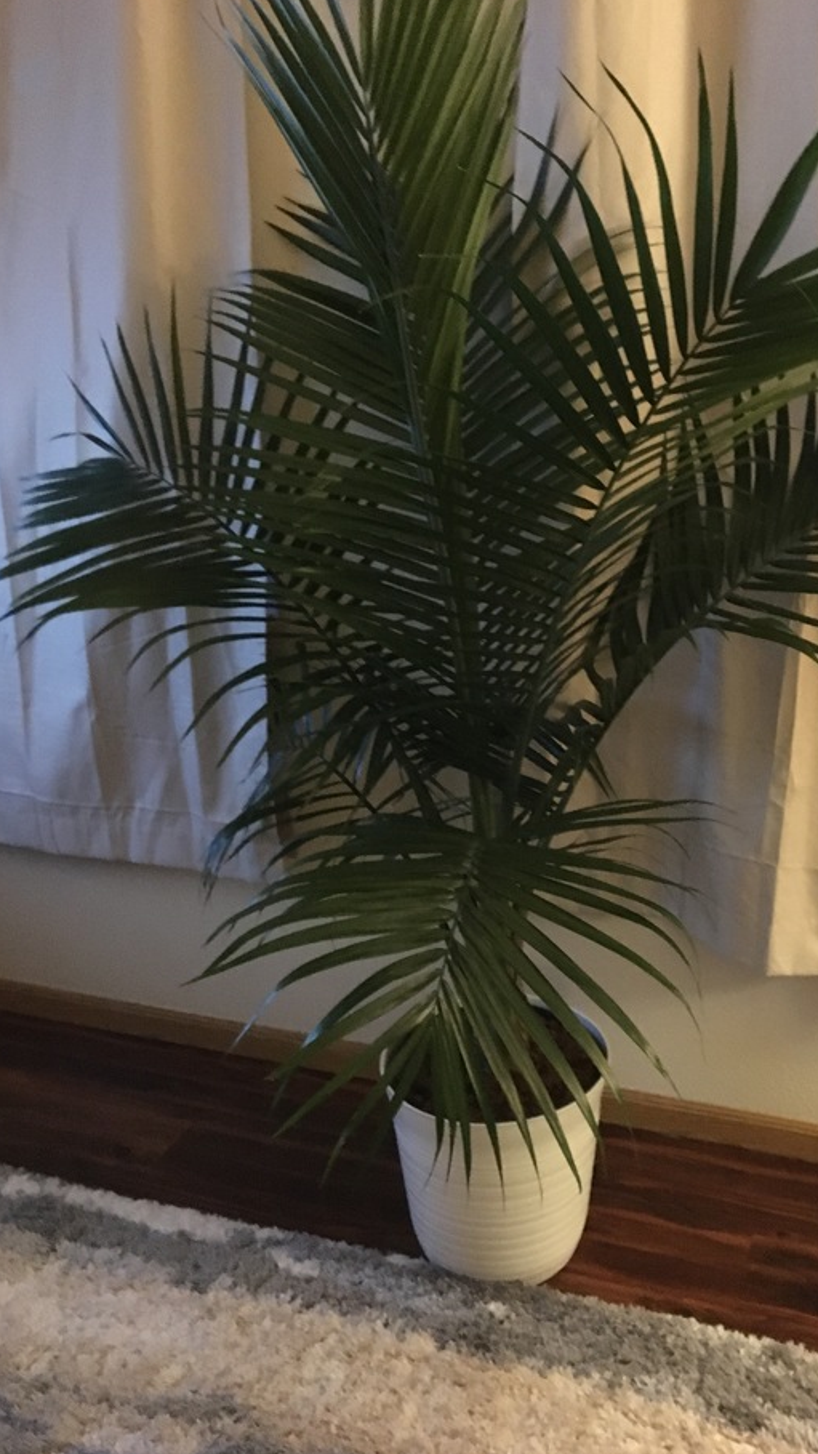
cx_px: 509
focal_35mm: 32
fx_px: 1233
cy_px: 729
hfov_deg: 36.5
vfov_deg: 61.0
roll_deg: +0.2
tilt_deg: -19.2
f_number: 2.2
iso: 800
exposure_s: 1/15
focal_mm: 4.15
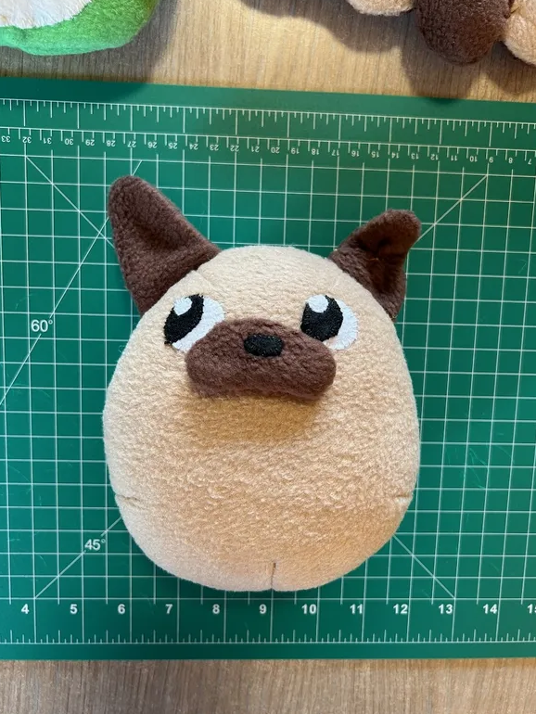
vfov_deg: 65.3
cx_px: 270
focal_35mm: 27
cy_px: 348
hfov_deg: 51.4
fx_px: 557
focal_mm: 5.7
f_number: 1.5
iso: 125
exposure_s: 1/70
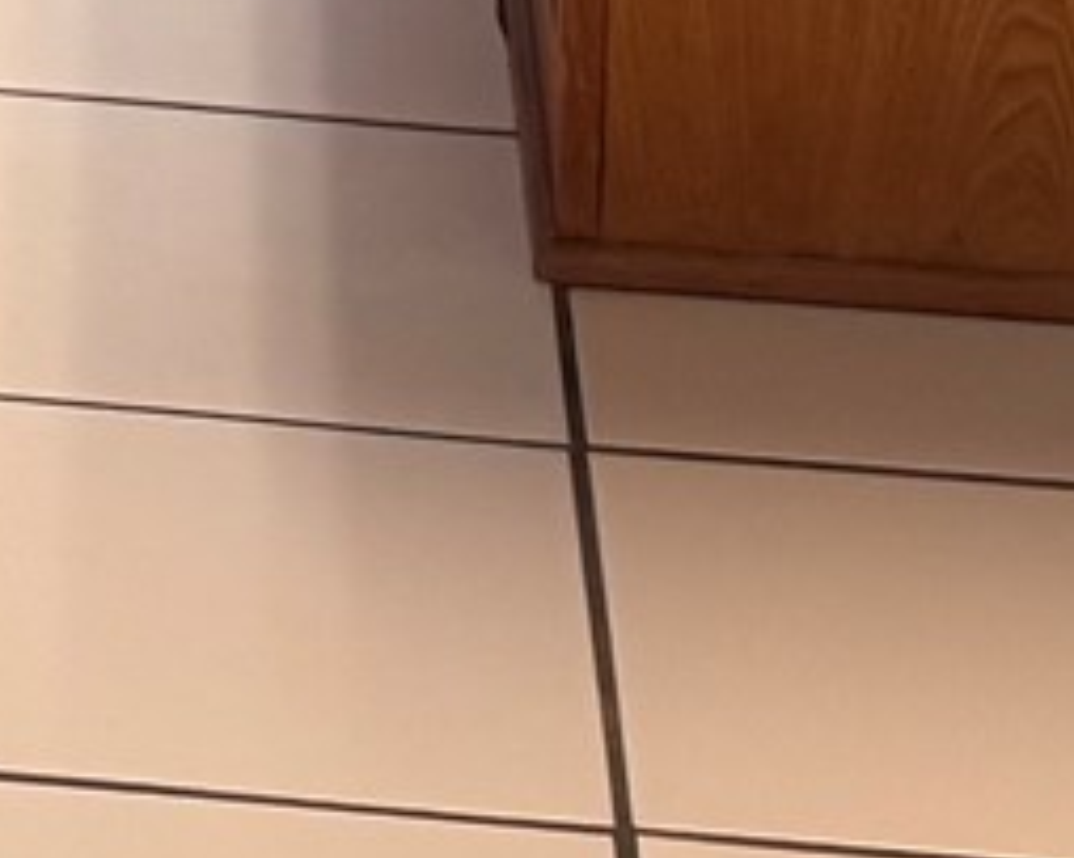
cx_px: -774
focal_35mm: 189
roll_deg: -0.6
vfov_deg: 7.1
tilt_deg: -6.7
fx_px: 6005
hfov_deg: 9.8
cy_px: -1860
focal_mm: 6.76
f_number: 1.78
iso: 160
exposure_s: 1/60
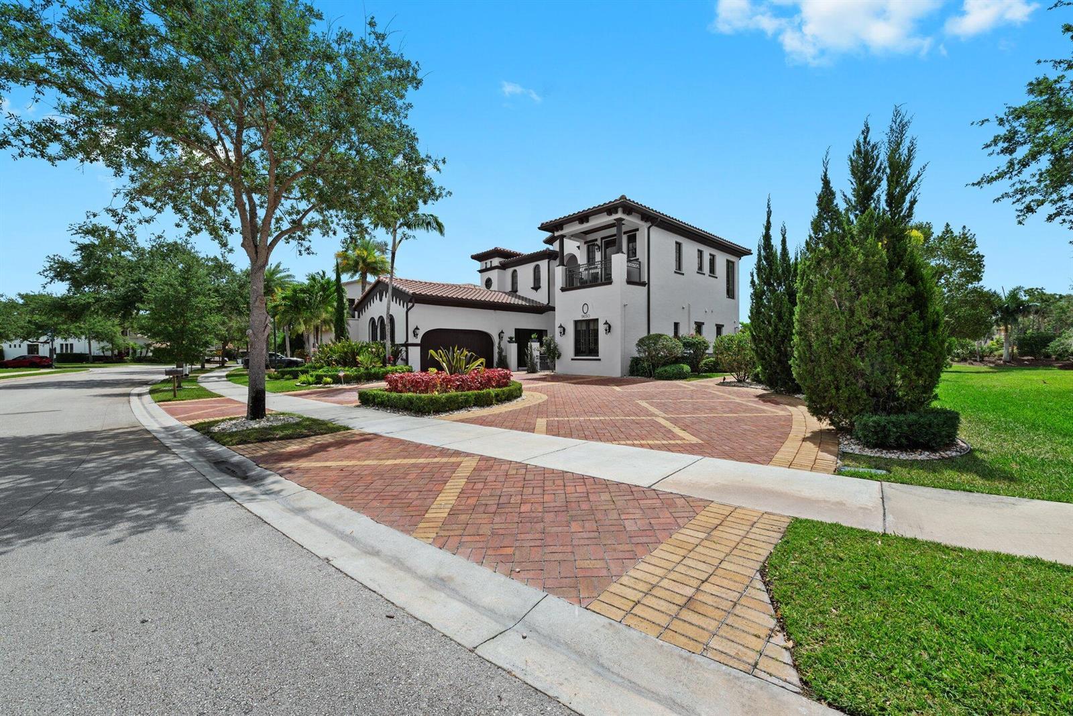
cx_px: 536
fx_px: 417
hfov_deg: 104.2
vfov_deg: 81.2
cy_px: 358
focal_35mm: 14
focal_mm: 14
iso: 100
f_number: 10
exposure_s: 1/400
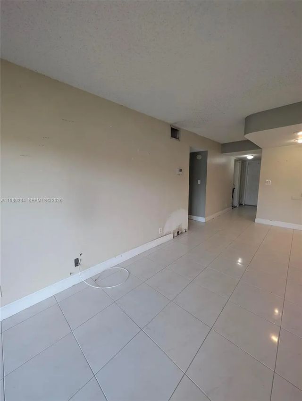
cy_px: 200
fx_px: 139
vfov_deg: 110.5
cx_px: 151
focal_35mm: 12
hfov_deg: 94.6
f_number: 1.7
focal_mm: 2.02
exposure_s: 1/30
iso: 58
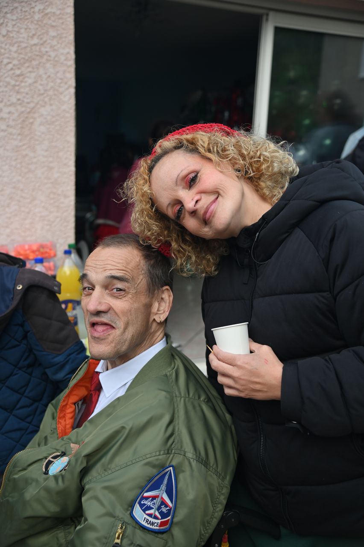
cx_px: 182
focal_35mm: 38
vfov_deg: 50.7
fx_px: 577
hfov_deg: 35.0
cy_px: 274
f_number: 4
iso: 400
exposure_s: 1/250
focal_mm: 38
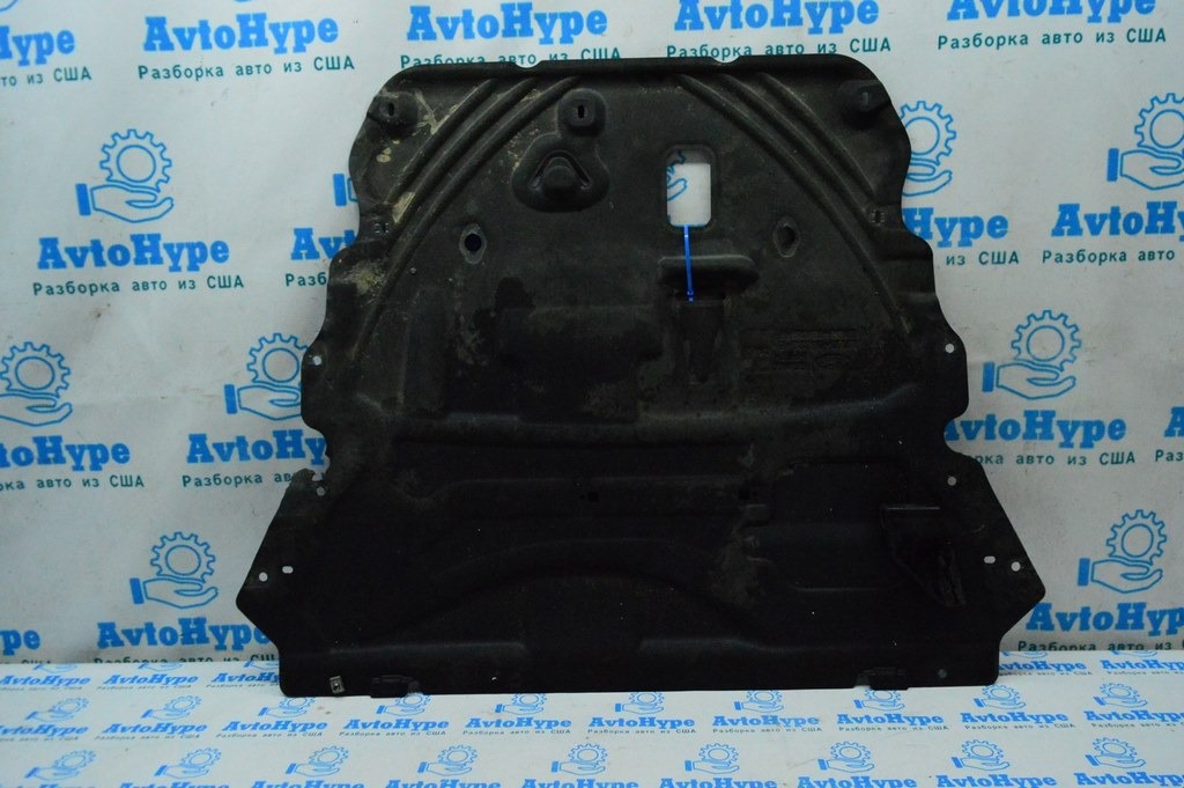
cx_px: 592
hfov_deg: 67.4
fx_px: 887
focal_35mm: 27
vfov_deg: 47.9
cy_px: 394
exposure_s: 1/800
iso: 6400
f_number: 6.3
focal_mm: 18
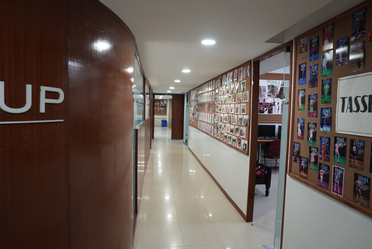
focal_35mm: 24
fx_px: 248
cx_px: 186
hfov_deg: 73.7
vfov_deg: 53.2
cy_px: 124
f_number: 4
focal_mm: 24
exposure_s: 1/125
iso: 2000
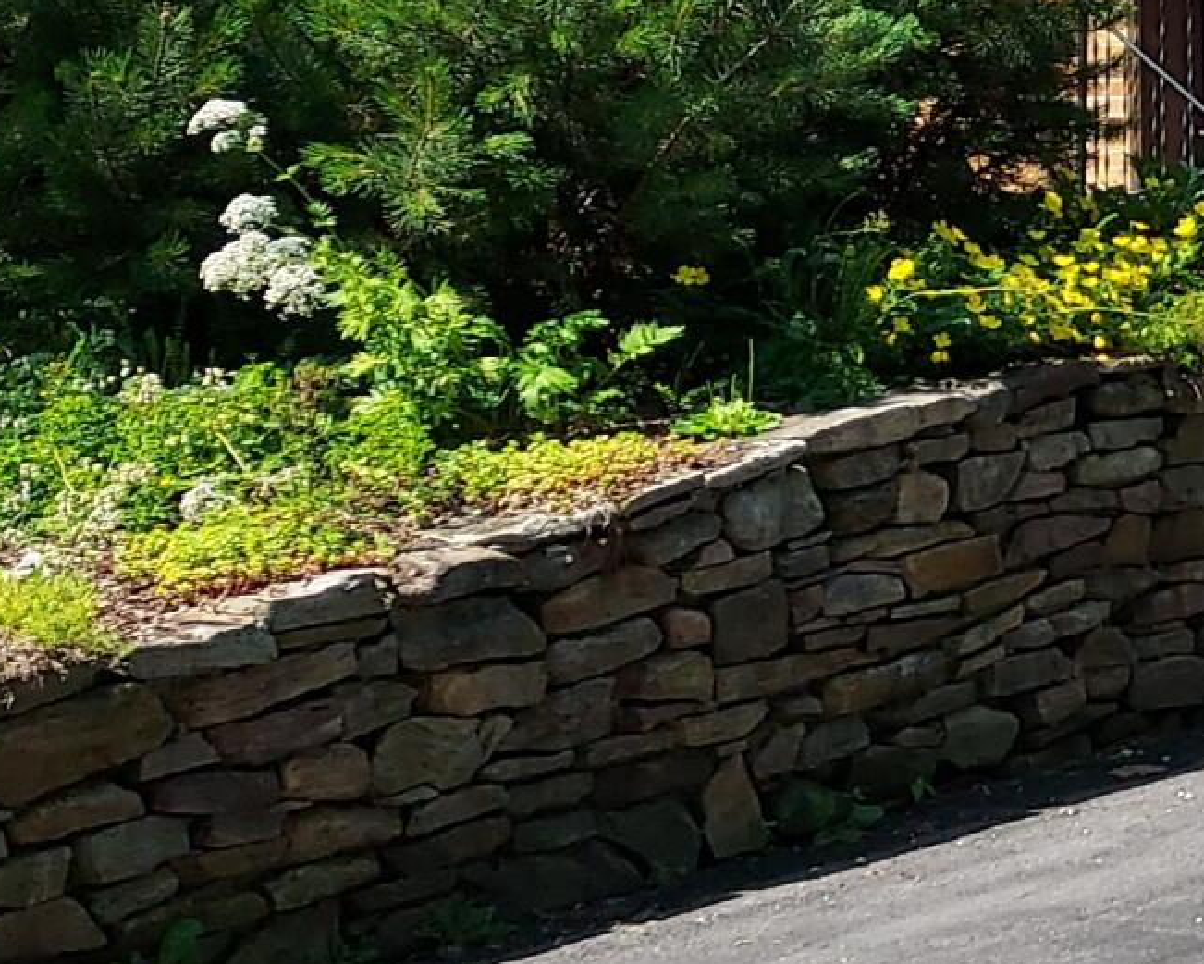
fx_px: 3849
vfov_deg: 14.2
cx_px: 1890
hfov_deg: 16.0
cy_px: 141
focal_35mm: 108
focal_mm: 4.6
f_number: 1.8
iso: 40
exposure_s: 1/583
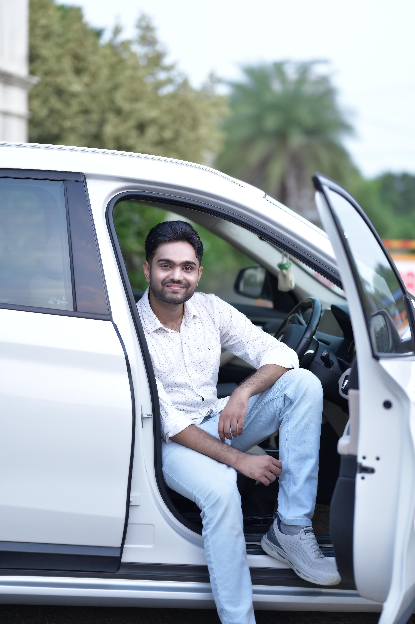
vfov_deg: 23.9
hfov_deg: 16.1
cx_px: 208
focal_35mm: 85
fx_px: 1472
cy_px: 312
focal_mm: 85
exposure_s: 1/800
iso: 3200
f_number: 2
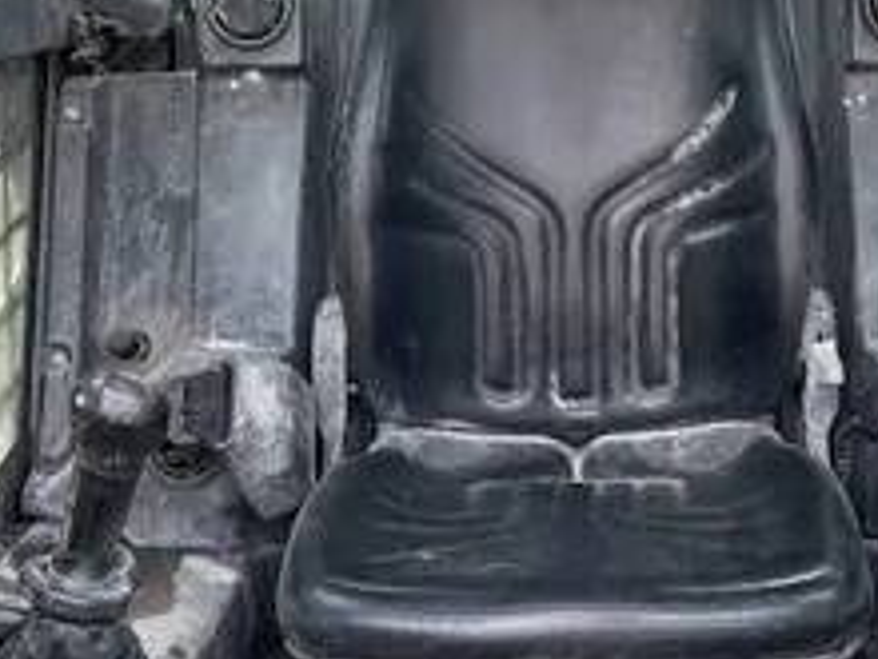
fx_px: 1649
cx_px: 563
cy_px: 278
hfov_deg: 29.7
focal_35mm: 65
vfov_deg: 22.6
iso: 32
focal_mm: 4.2
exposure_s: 1/419
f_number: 1.6
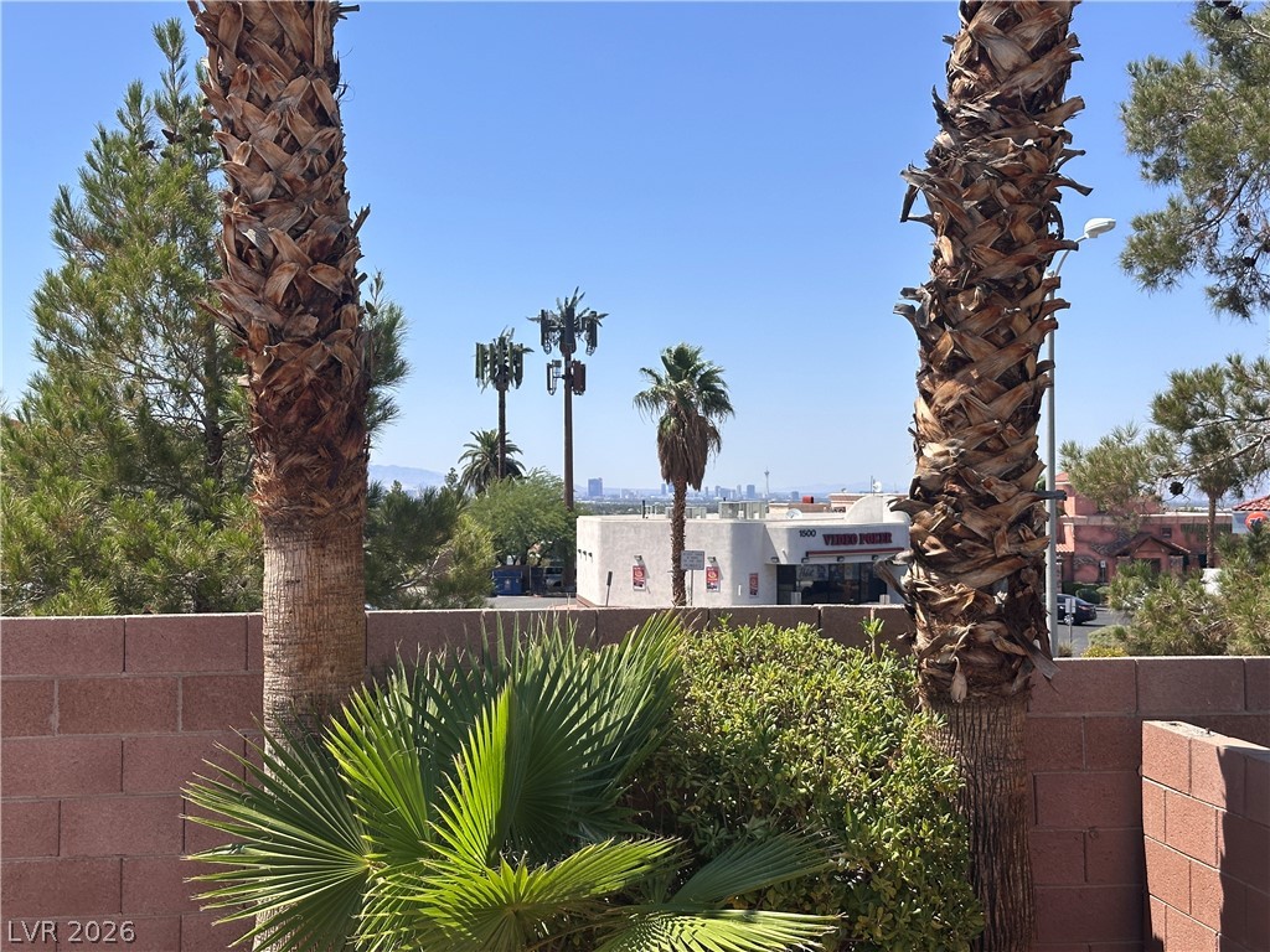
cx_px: 635
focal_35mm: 48
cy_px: 476
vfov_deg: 30.3
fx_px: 1761
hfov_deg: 39.7
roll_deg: +0.4
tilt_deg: +0.6
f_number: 1.78
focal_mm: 6.86
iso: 64
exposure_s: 1/4566
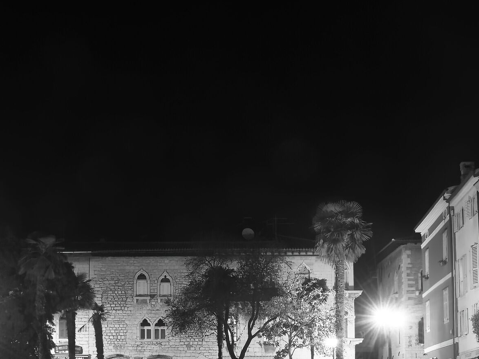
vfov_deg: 25.4
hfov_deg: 33.7
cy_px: 259
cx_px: 189
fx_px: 789
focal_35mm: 57
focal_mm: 29
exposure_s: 15
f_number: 18
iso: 200
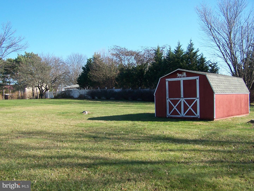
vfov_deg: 37.7
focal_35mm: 38
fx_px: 279
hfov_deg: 49.0
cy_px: 96
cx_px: 127
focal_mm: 6.3
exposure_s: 1/350
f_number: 4
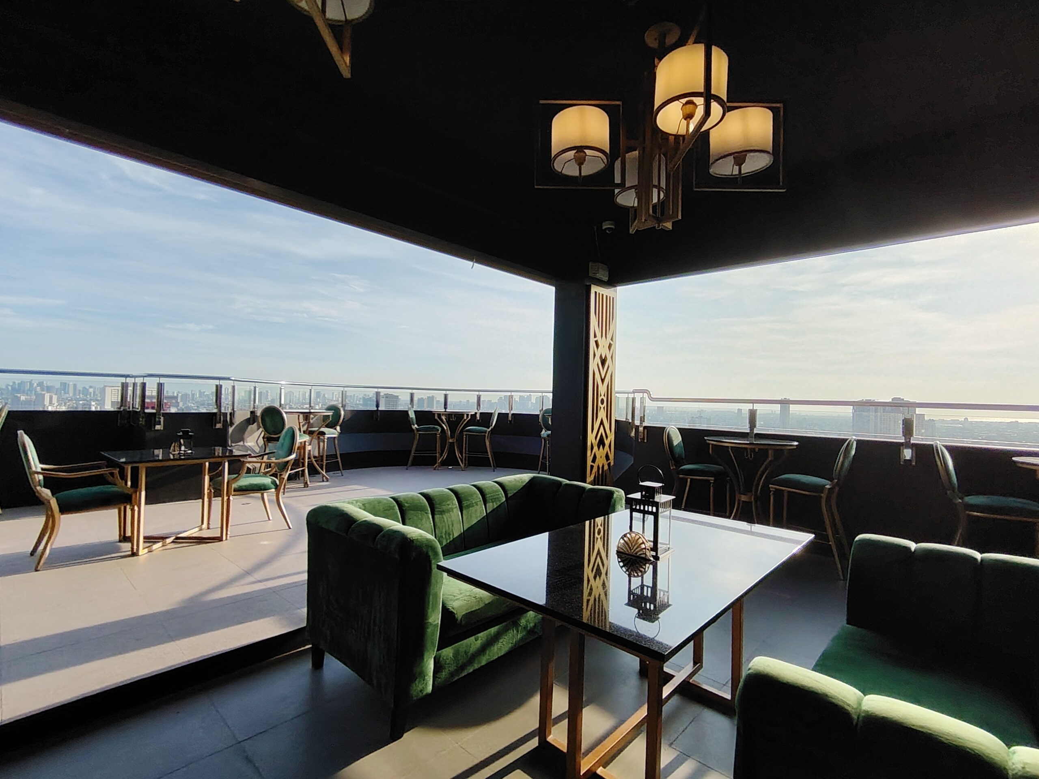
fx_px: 510
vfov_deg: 74.7
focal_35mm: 17
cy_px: 390
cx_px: 520
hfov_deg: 91.0
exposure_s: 1/899
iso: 100
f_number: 2.2
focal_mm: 1.42
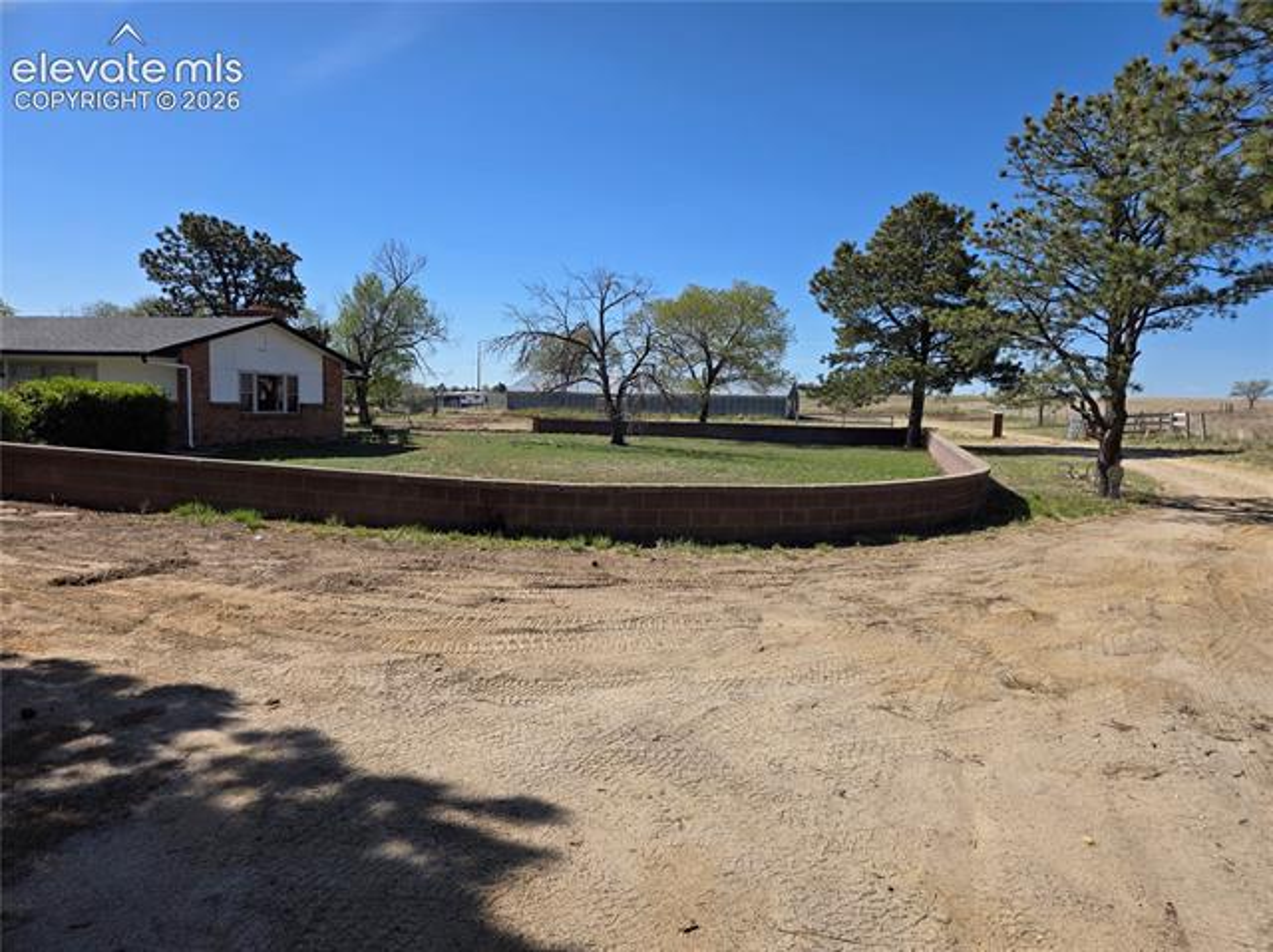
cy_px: 476
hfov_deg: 74.0
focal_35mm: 23
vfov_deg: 58.8
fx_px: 845
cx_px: 636
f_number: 1.8
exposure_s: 1/2234
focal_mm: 5.4
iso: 25
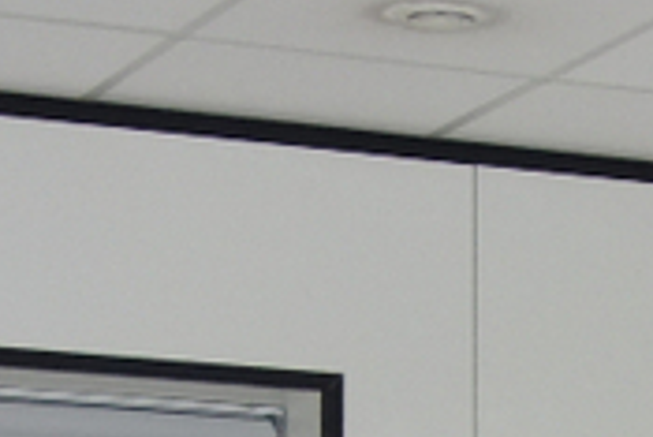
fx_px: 3921
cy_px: 986
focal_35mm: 216
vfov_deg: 6.1
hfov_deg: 9.4
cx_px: 806
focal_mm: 10.4
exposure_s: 1/250
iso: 200
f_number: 2
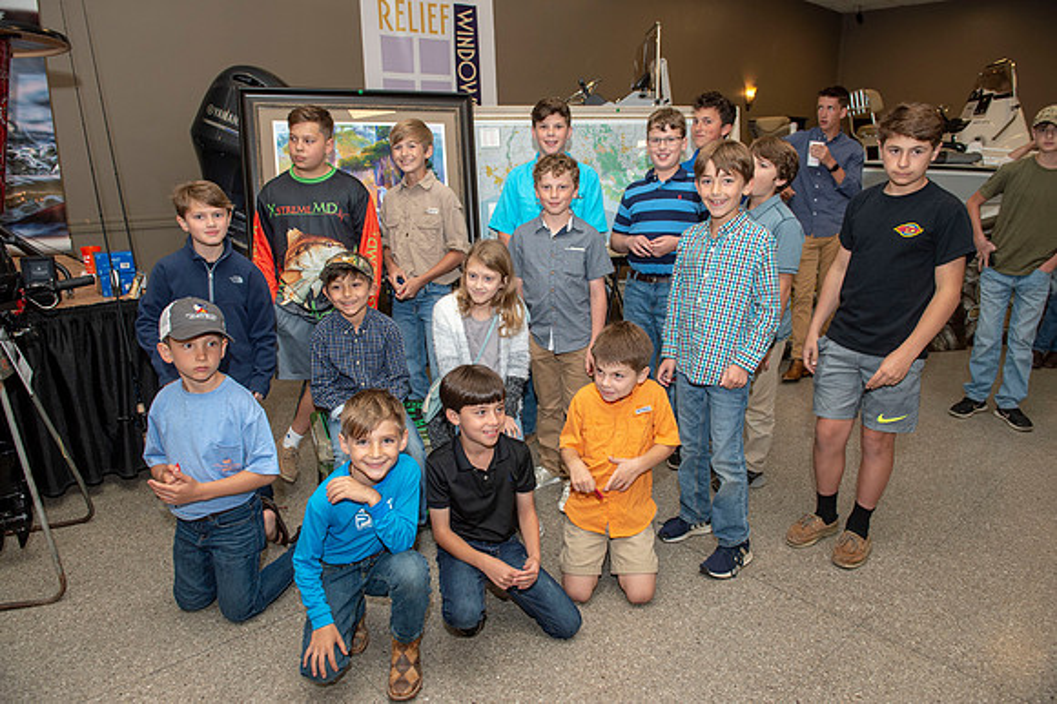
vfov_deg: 53.1
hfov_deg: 73.8
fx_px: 704
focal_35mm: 24
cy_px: 352
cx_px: 528
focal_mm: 24
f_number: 5
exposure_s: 1/160
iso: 800
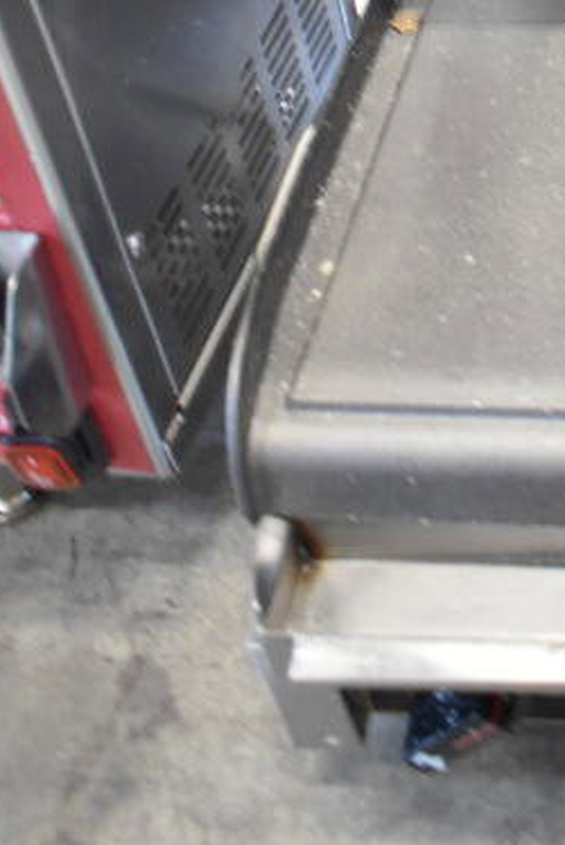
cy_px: -160
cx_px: 655
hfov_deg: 19.6
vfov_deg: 27.1
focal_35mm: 66
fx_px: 1551
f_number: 3.5
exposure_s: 1/40
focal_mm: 18
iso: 1600
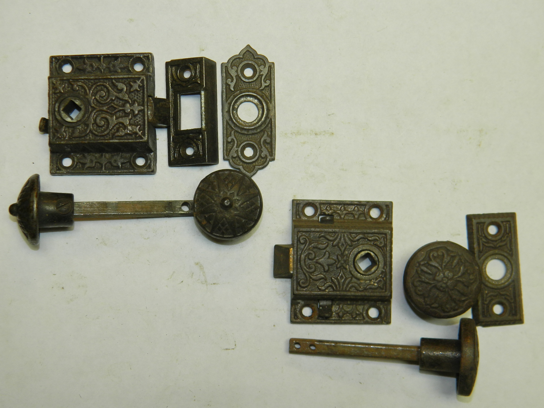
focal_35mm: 57
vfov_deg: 25.7
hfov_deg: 33.8
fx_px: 896
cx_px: 272
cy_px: 204
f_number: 3.8
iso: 110
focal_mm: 10.2
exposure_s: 1/30
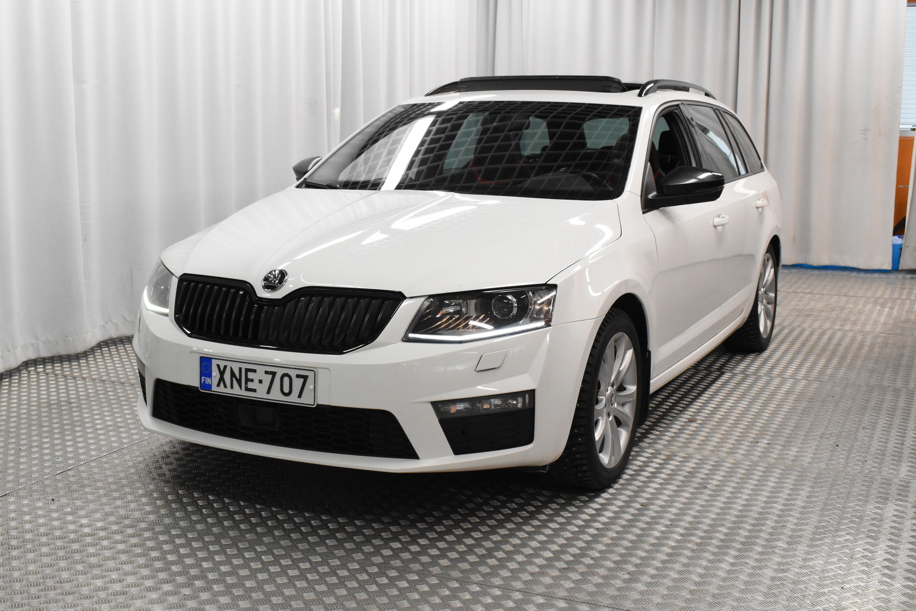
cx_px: 458
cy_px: 306
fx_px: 1107
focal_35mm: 44
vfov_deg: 30.8
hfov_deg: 45.0
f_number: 9
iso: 4000
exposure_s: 1/200
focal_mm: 29
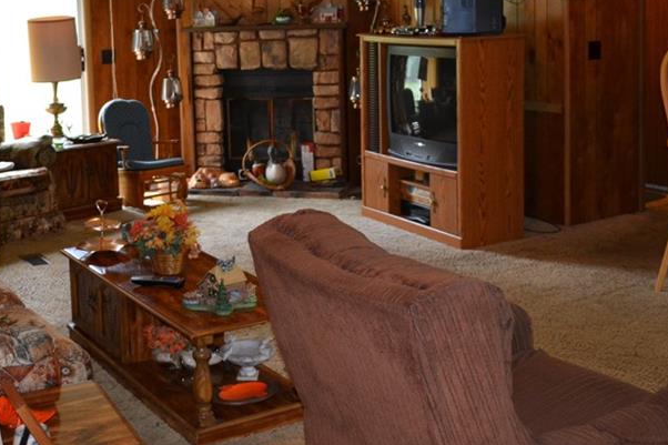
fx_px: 946
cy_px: 88
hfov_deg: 38.7
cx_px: 259
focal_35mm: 51
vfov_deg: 26.0
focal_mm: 20
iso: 1000
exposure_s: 1/60
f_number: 3.8
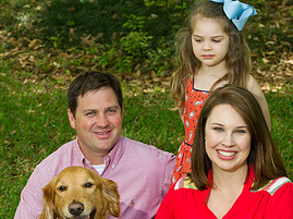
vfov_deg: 8.7
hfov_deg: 11.7
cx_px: 152
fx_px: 1429
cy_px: 211
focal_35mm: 169
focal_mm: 105
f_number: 5.6
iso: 400
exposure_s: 1/160
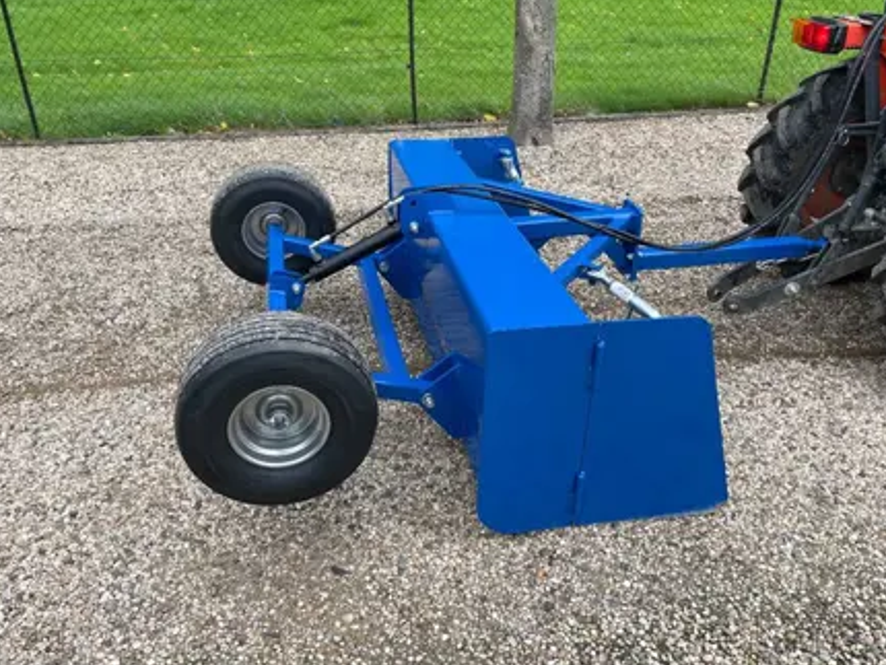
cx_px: 435
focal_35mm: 29
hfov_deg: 61.6
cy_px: 315
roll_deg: +1.8
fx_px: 743
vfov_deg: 48.3
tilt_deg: -30.6
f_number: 1.6
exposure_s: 1/744
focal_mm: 4.2
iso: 32
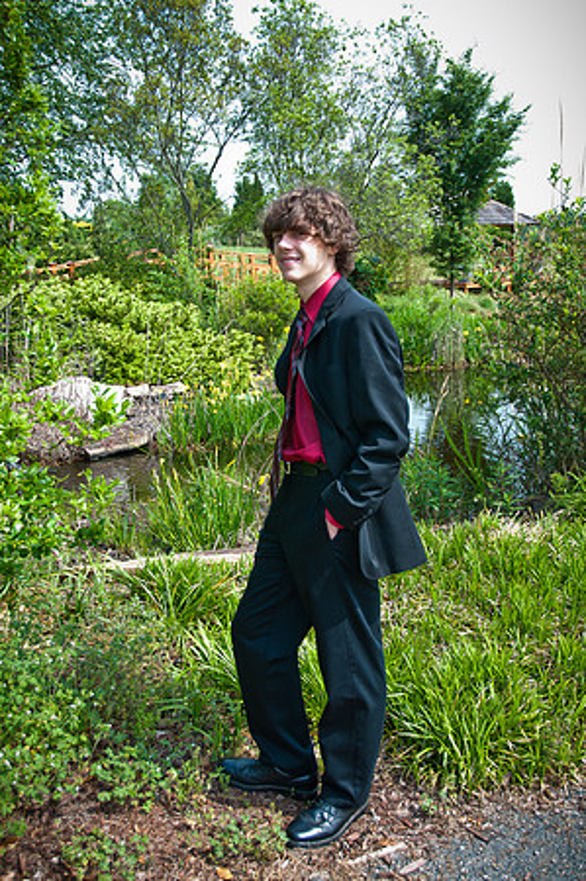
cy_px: 440
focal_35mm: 42
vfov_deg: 46.4
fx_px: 1028
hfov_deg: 31.8
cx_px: 293
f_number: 4
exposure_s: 1/250
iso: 200
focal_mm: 28
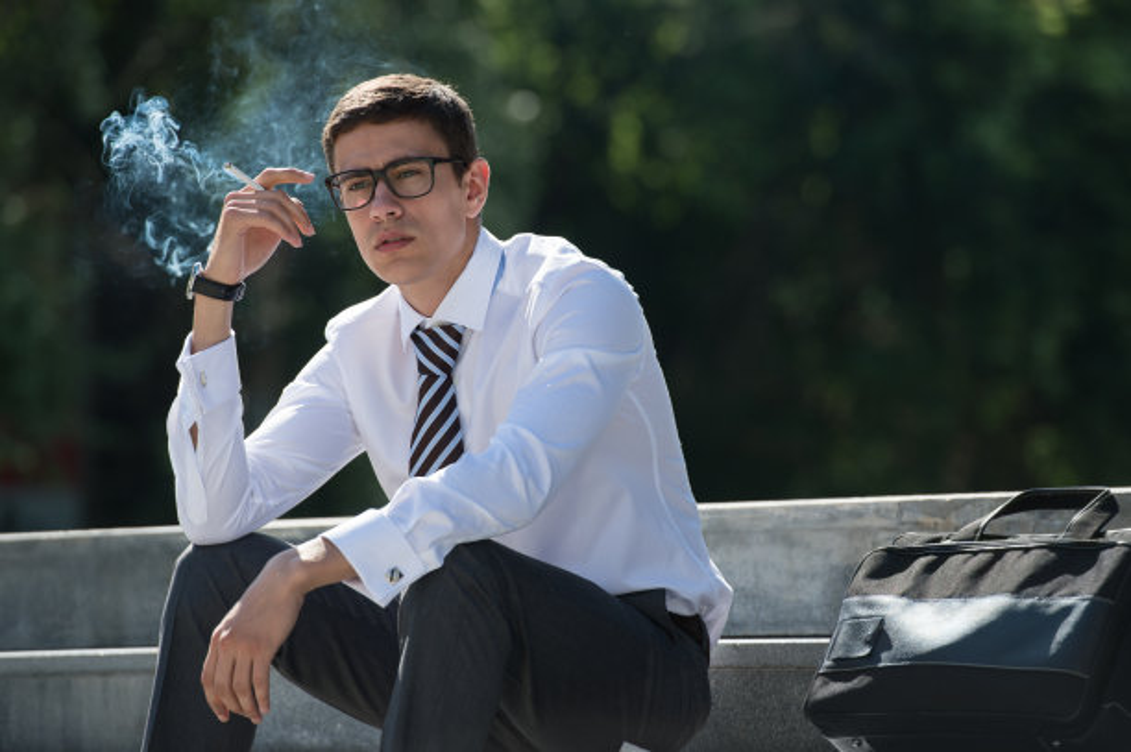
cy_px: 376
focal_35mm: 200
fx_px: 6278
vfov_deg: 6.9
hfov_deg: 10.3
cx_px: 566
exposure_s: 1/500
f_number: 4.5
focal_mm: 200
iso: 100
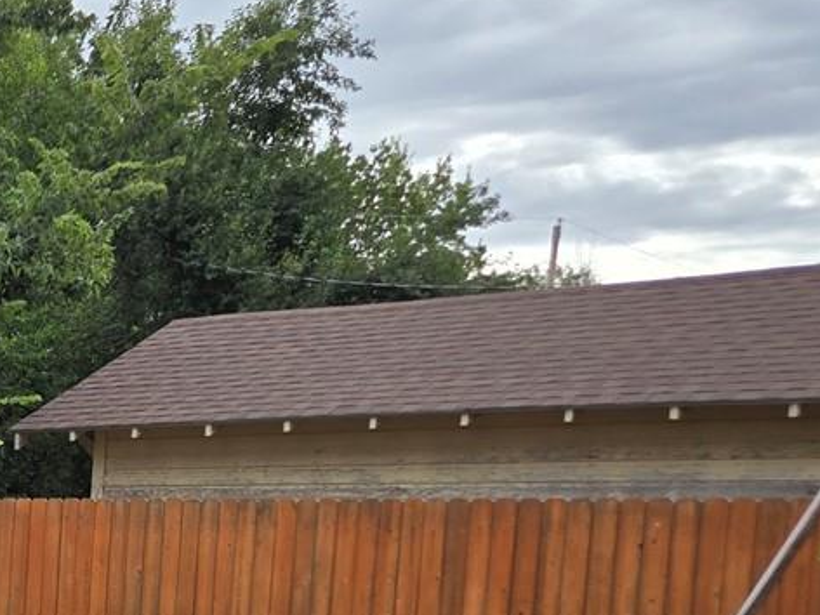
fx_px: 1848
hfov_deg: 20.3
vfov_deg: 18.0
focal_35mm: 78
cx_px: -509
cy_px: 724
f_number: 1.8
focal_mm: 5.4
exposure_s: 1/1047
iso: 25
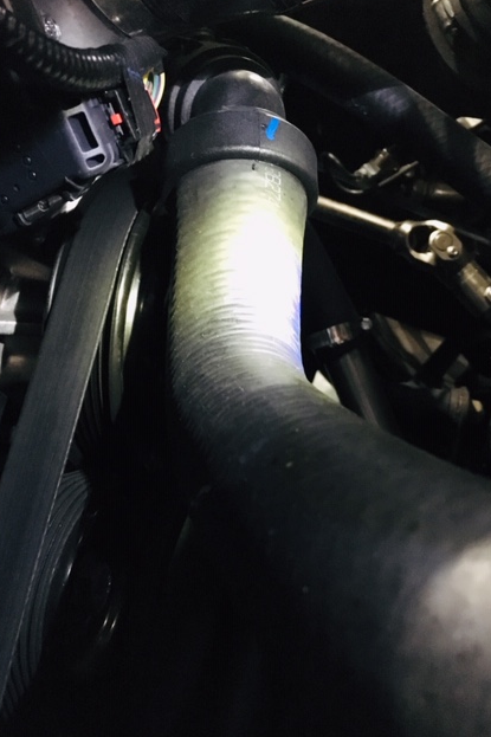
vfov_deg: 60.3
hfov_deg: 42.3
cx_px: 266
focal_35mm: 31
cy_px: 368
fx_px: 635
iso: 1250
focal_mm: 4.15
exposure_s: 1/15
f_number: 2.2
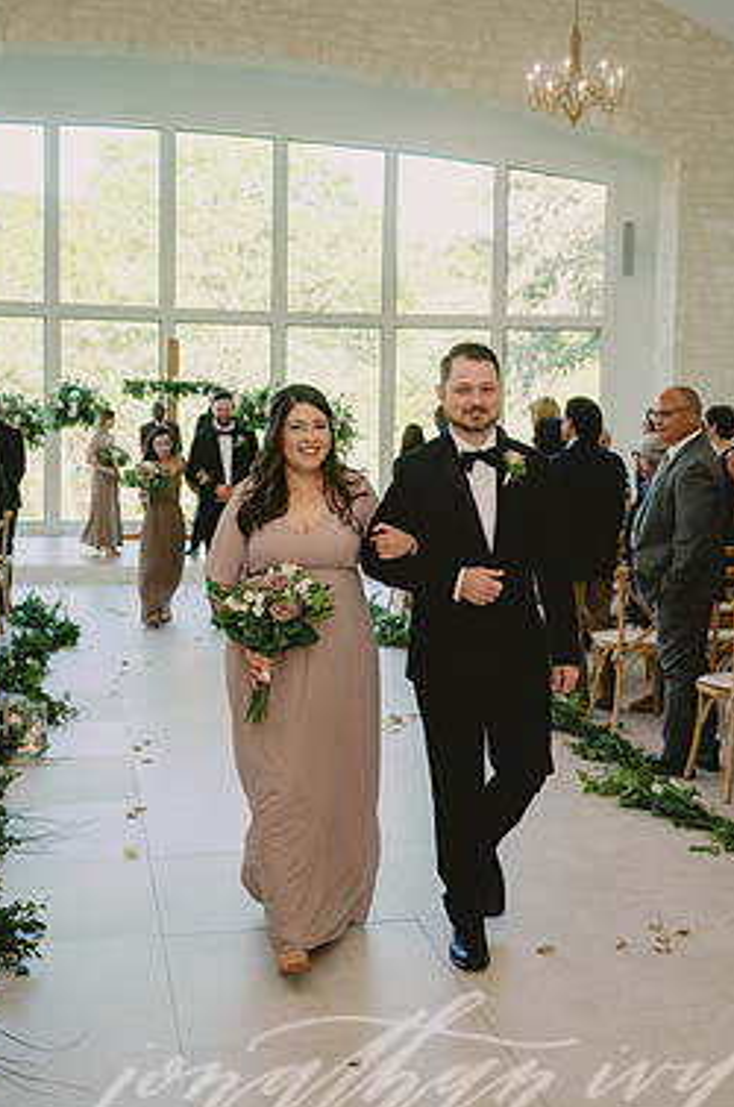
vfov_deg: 45.5
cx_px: 398
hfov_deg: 31.1
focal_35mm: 43
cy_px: 537
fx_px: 1320
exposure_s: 1/400
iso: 250
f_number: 2.8
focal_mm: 36
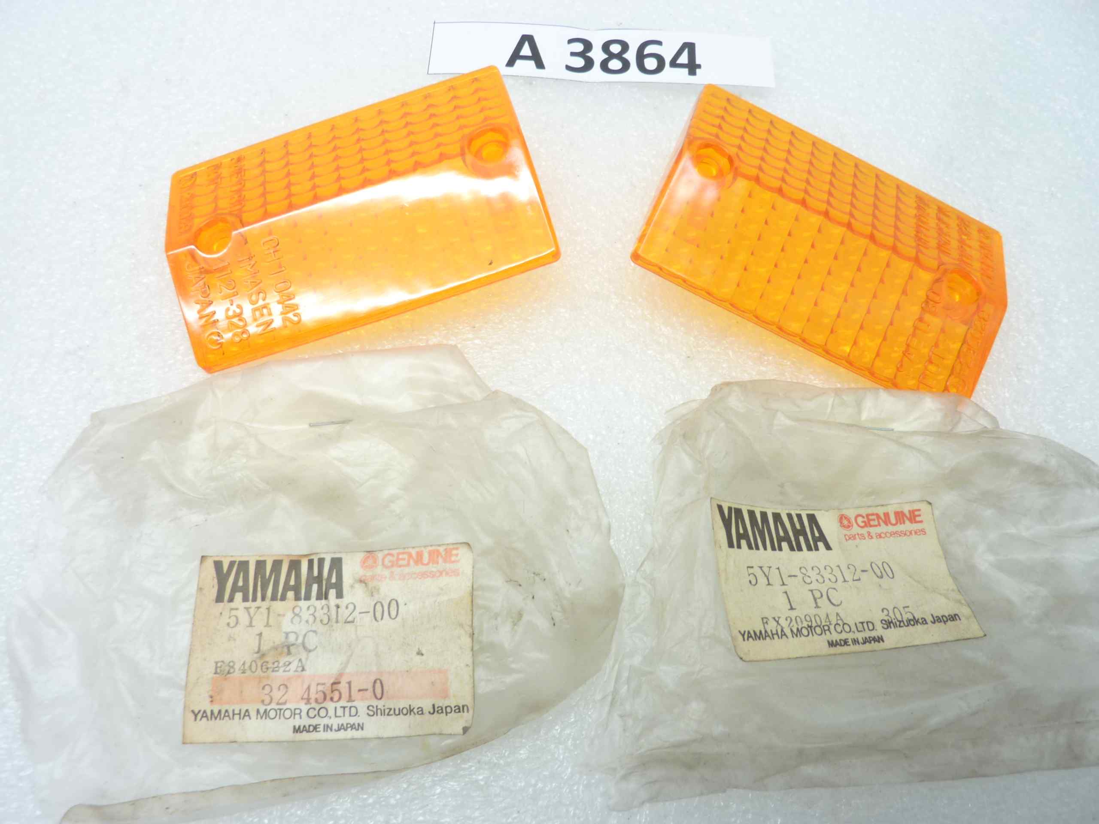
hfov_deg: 69.4
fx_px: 794
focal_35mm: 25
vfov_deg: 54.9
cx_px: 550
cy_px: 412
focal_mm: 4.1
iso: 80
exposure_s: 1/13
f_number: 3.3
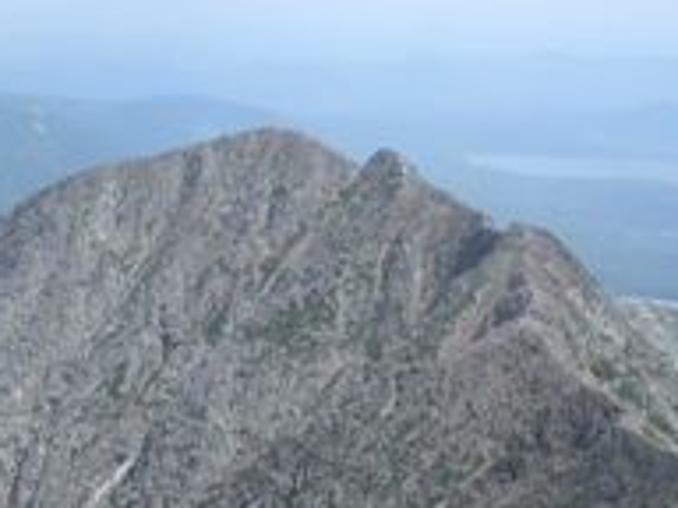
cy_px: 399
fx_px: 1469
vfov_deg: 19.5
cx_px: 293
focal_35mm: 75
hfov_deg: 26.0
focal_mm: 6.3
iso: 64
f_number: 3.5
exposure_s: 1/462
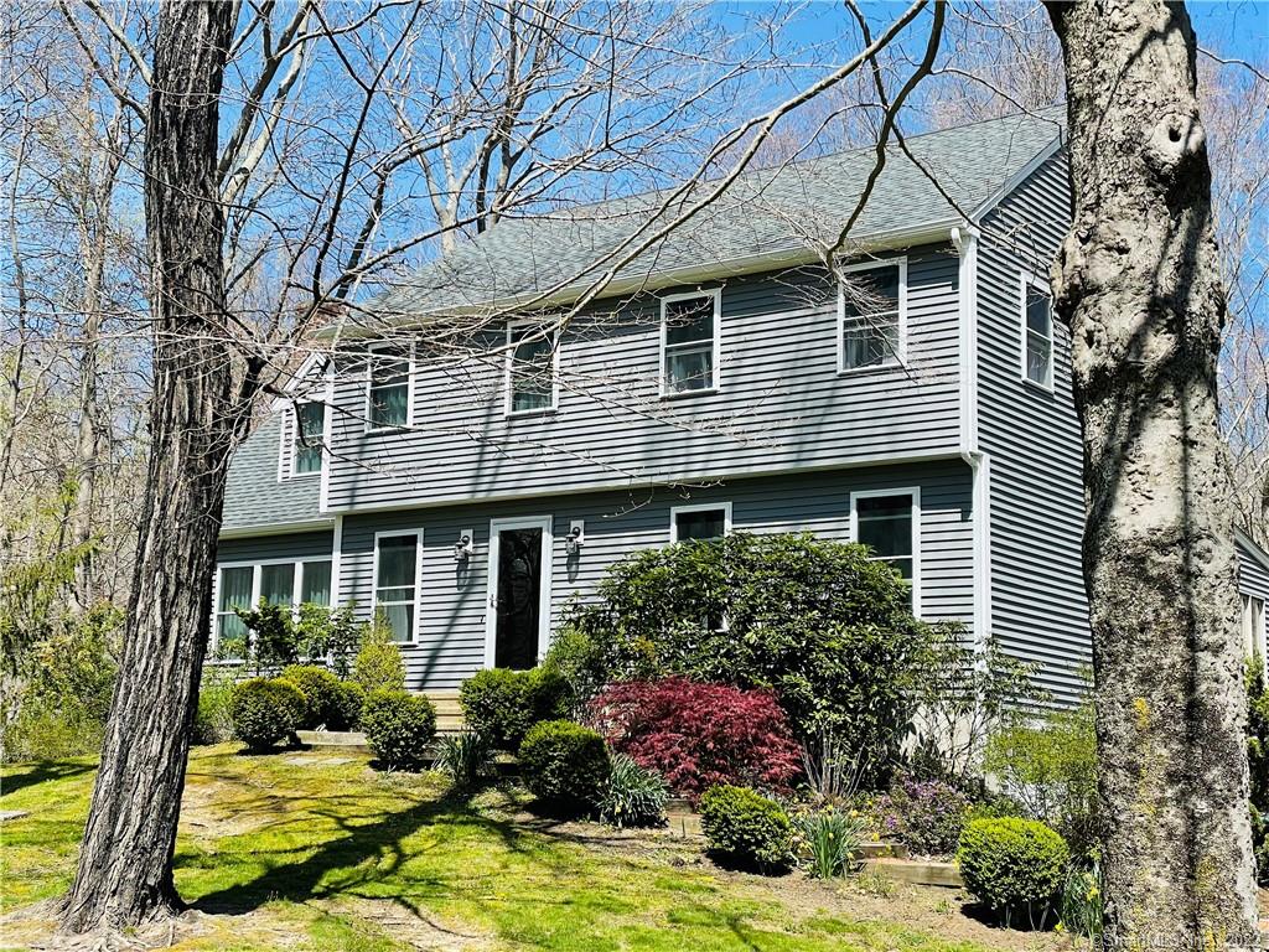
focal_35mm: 52
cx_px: 634
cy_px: 476
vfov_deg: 28.0
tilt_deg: +10.0
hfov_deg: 36.8
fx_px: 1906
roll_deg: -1.5
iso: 25
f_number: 2
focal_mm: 6
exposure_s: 1/922
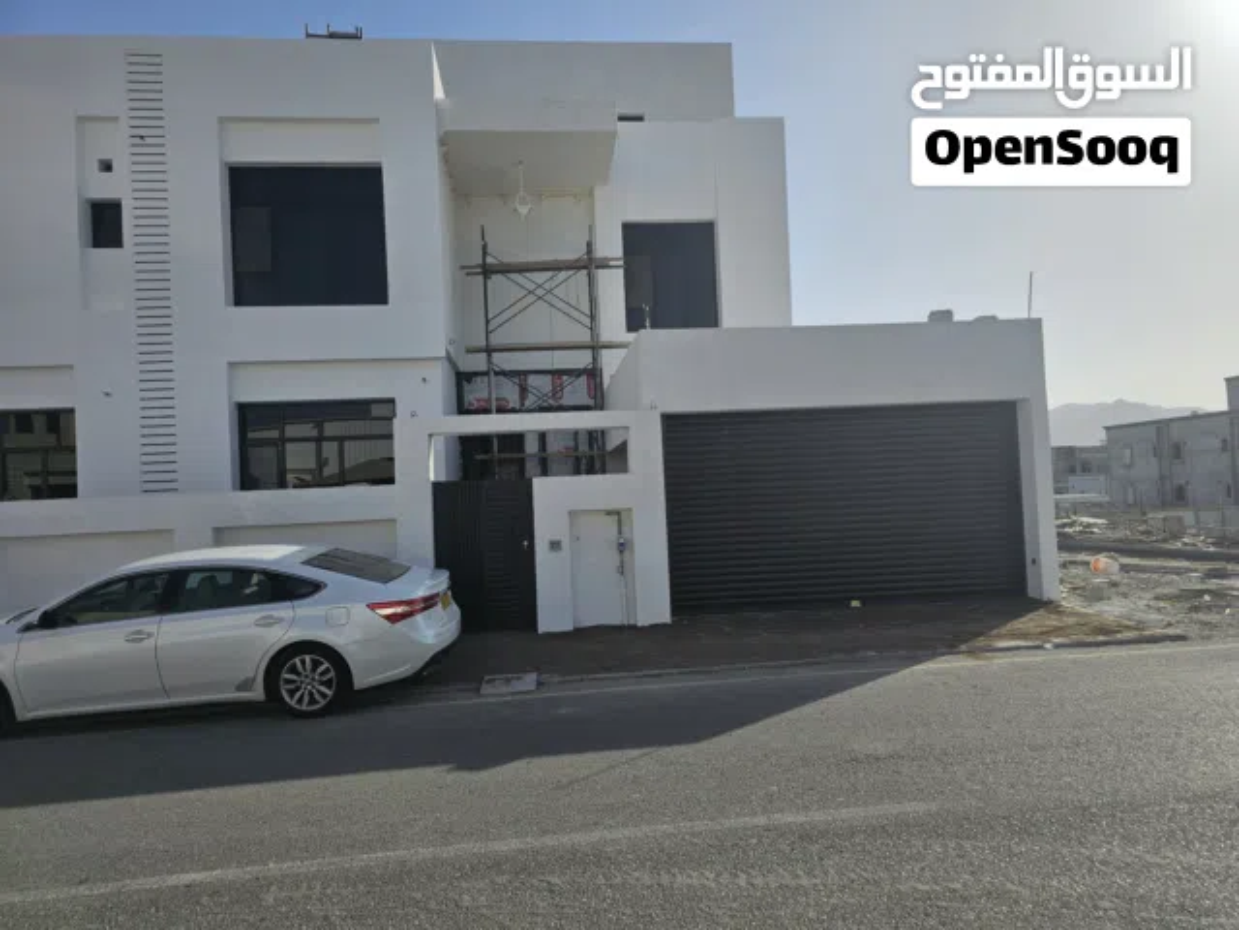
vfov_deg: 58.9
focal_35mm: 23
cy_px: 465
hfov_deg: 73.9
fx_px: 823
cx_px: 620
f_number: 1.7
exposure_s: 1/1279
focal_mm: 6.3
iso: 10
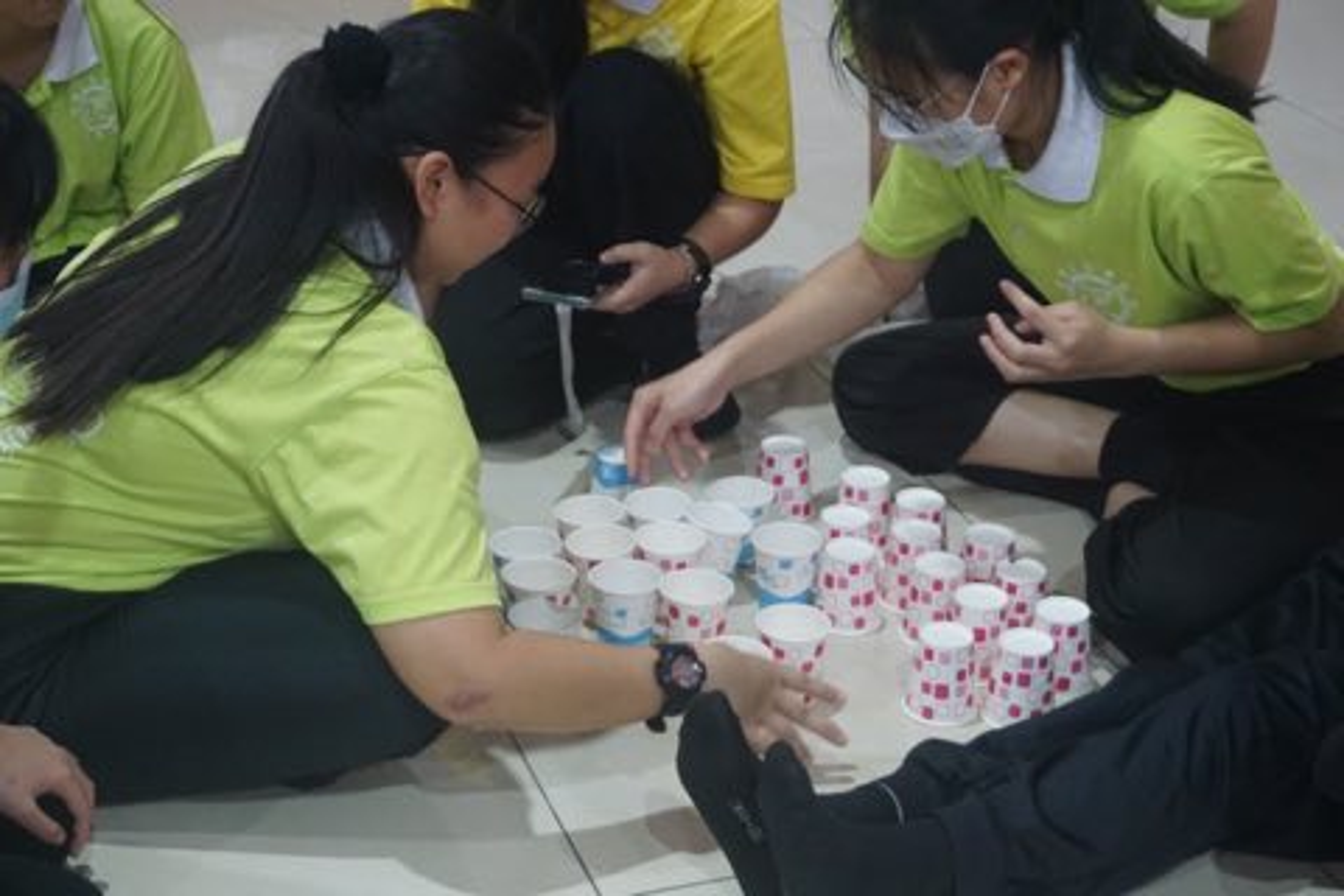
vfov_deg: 21.6
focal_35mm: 63
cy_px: 448
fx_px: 2352
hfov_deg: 31.9
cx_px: 672
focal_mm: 42
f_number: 5.6
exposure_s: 1/160
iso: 2500
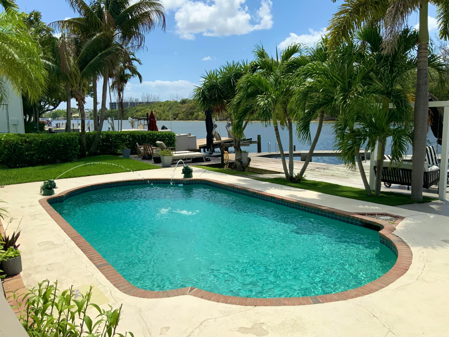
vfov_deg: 48.2
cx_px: 224
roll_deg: +3.8
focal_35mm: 29
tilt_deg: -8.1
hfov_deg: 61.7
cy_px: 168
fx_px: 376
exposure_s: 1/3534
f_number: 1.8
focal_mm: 3
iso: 20
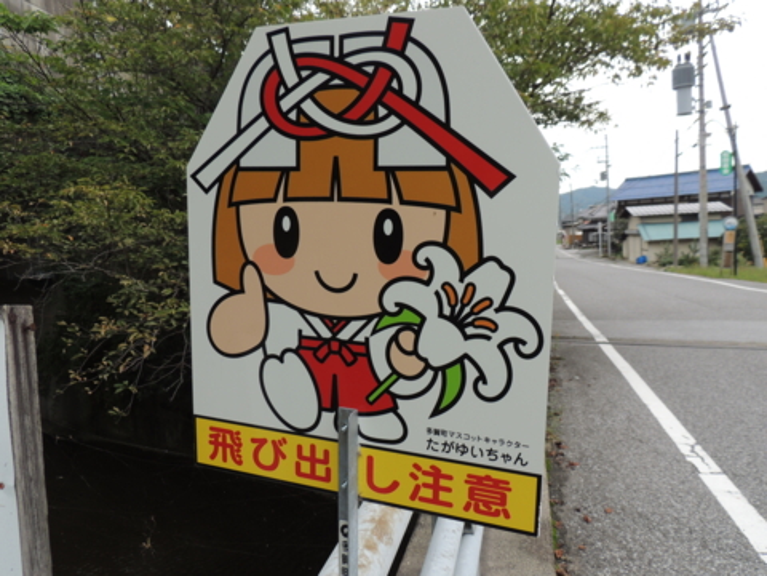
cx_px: 384
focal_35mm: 28
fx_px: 620
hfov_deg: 63.4
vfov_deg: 49.7
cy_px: 288
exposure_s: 1/200
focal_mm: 4.9
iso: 100
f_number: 3.1
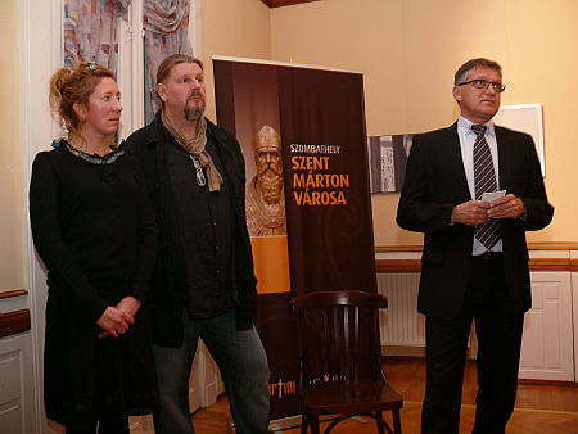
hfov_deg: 52.6
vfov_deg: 40.7
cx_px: 289
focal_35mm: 35
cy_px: 217
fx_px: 585
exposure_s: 1/30
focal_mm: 7.4
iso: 100
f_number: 2.8
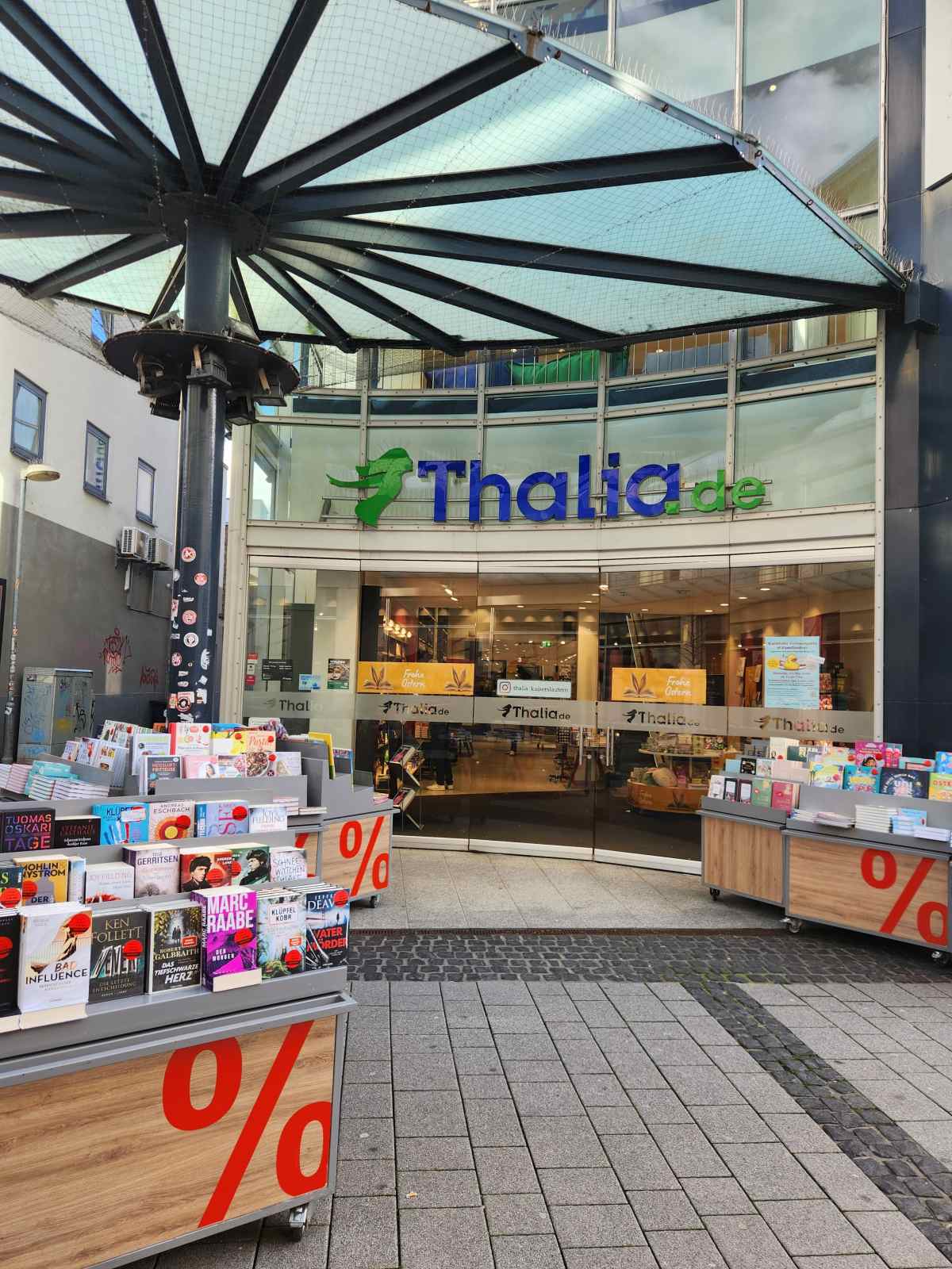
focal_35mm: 23
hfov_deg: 58.9
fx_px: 843
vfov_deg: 73.9
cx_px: 476
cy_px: 634
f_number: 1.8
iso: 32
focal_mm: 5.4
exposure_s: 1/180
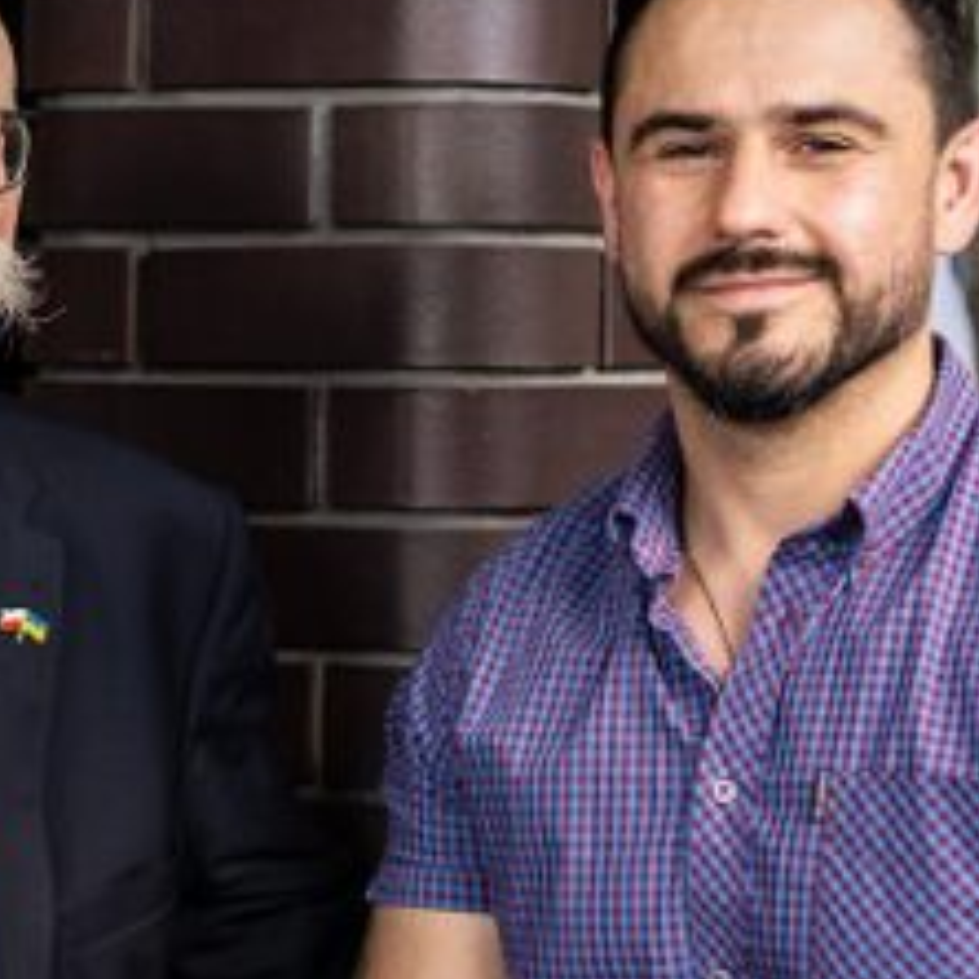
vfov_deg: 12.6
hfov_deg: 12.5
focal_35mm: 137
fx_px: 4384
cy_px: 878
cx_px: -110
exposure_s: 1/320
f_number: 1.8
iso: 125
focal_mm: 35
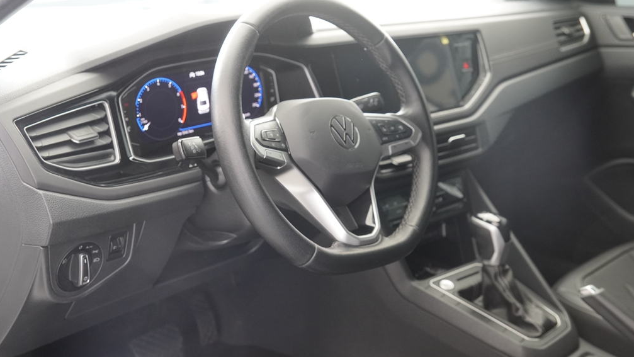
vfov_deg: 24.2
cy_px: 168
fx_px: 833
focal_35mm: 50
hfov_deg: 41.7
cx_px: 319
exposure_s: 1/60
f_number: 4
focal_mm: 31
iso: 1250
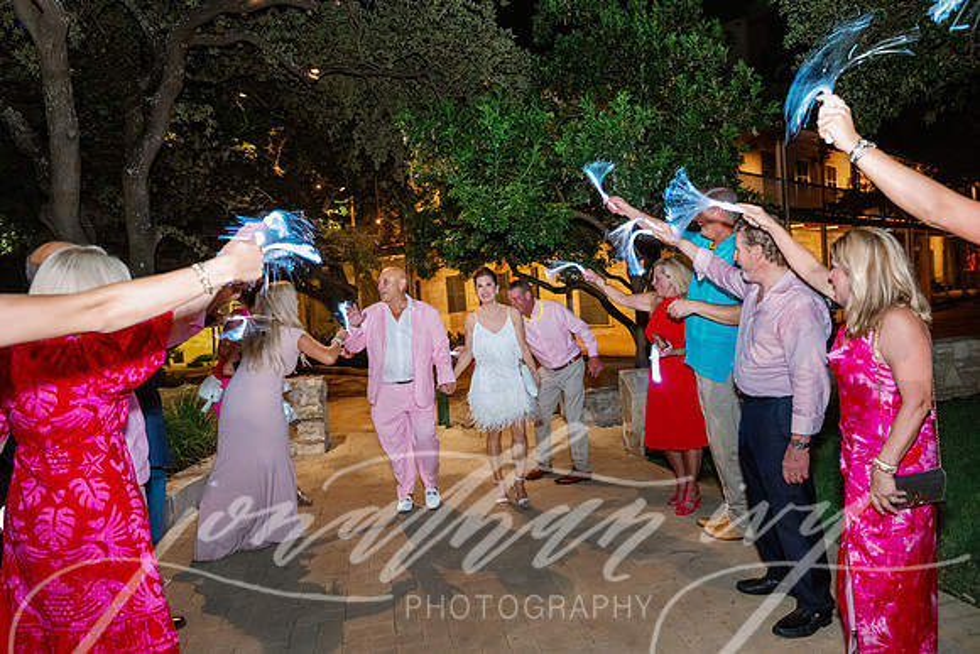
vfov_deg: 53.2
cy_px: 327
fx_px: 653
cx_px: 490
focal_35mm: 24
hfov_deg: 73.7
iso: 4000
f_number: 3.5
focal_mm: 24
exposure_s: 1/125
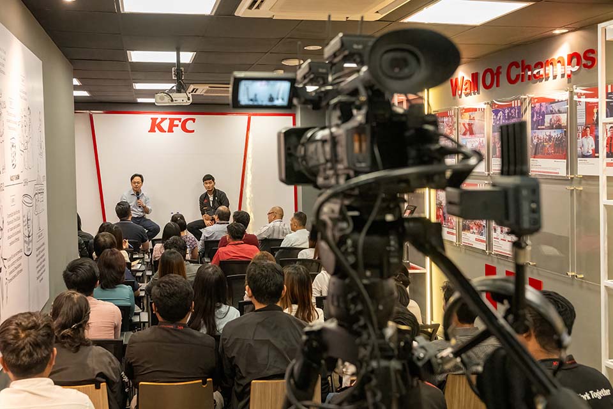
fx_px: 375
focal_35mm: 22
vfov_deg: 57.2
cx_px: 306
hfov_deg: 78.6
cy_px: 204
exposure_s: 1/200
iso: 3200
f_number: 4
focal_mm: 22
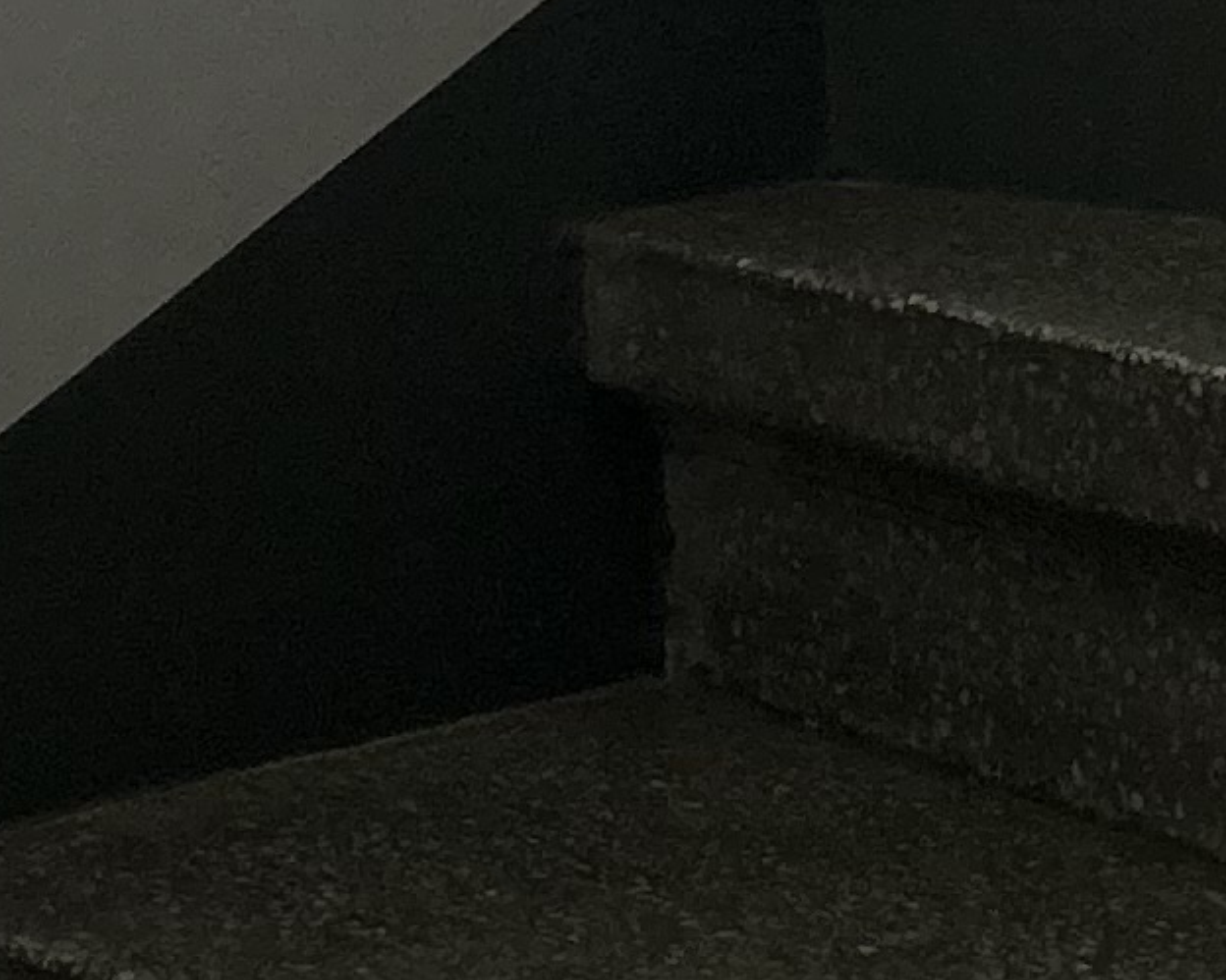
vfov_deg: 7.8
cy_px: -2280
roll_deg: +0.8
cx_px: 55
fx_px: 5950
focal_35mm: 164
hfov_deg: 11.7
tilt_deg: +16.2
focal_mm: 5.7
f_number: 1.5
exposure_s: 1/75
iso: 125
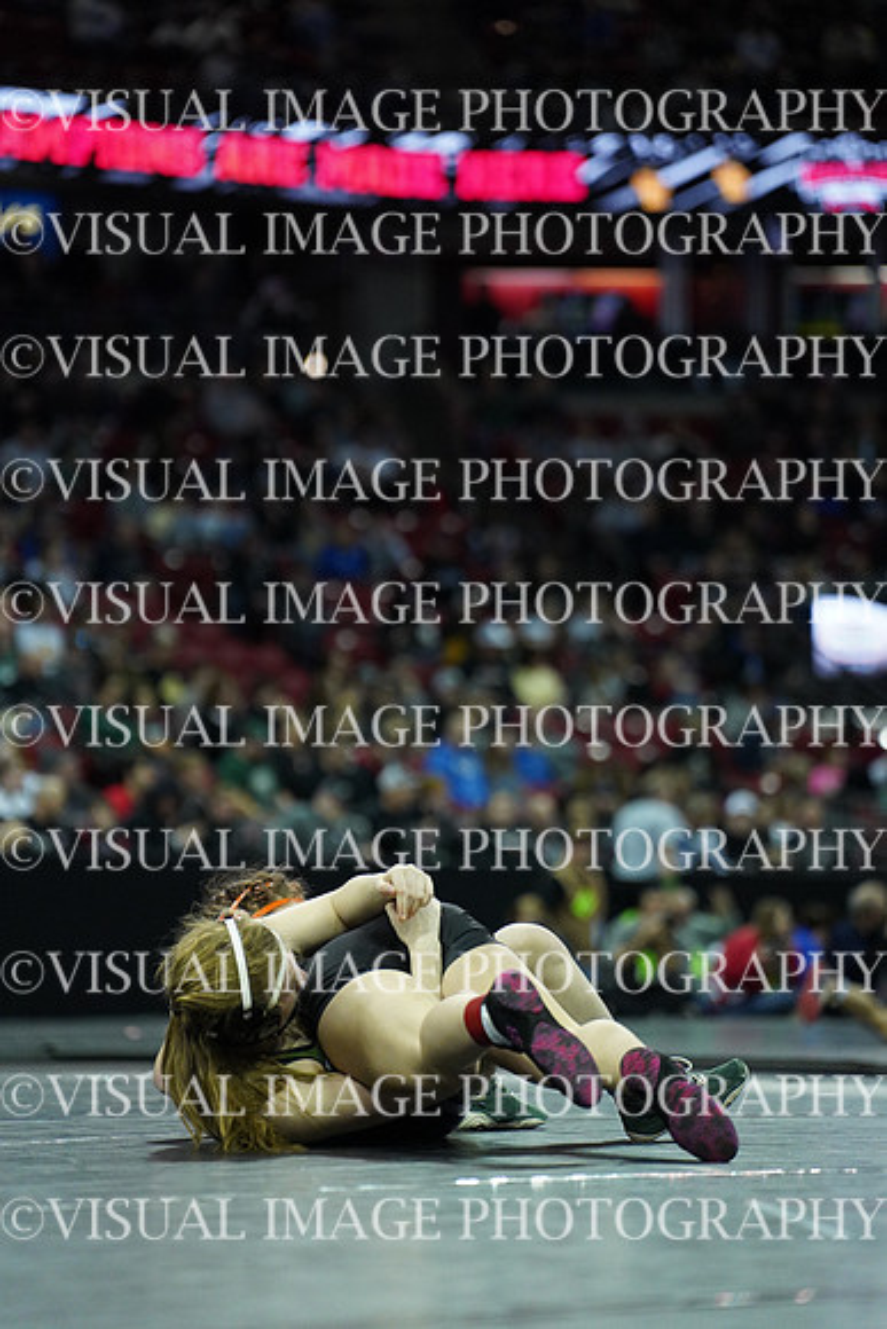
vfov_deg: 13.7
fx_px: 5540
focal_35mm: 150
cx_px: 444
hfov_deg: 9.2
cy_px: 664
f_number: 2.8
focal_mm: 150
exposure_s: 1/1250
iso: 6400
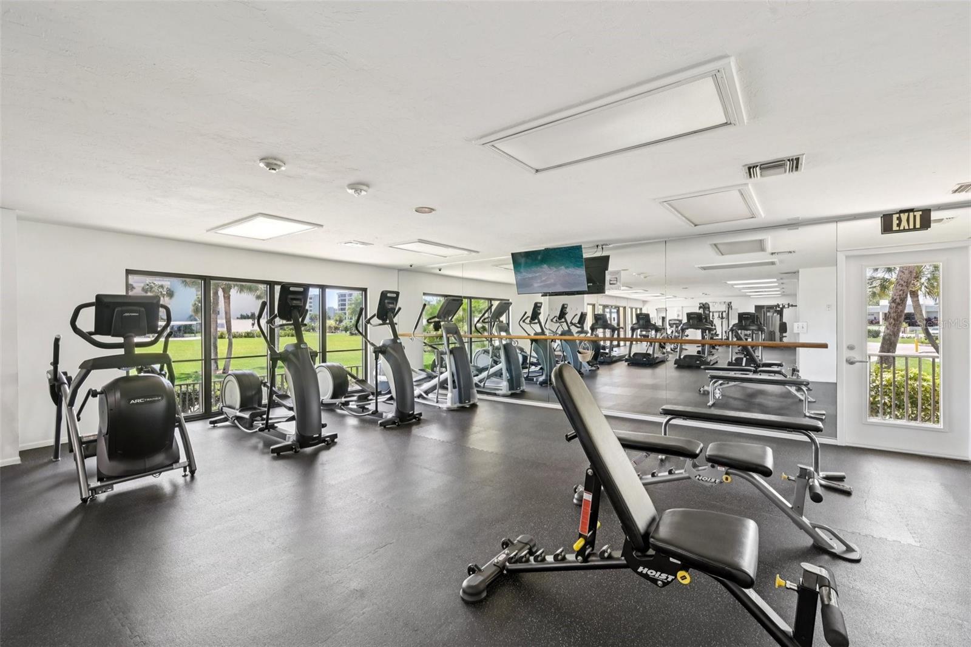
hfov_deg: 98.6
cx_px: 486
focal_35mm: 16
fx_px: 418
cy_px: 324
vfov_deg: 75.5
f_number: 8
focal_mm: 15.5
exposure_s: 1/40
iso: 400
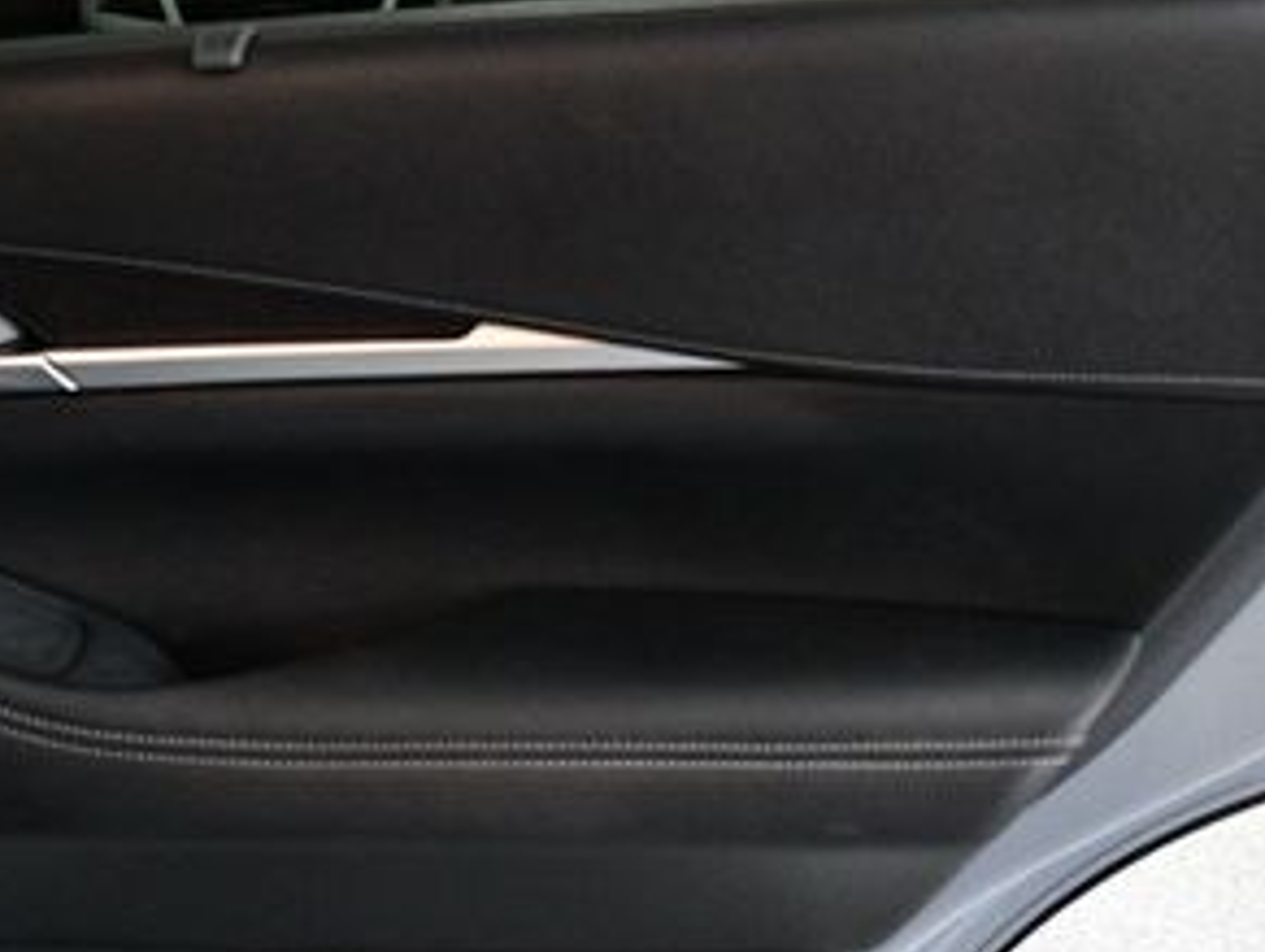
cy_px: 578
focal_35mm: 57
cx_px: 296
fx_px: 2086
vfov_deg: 25.7
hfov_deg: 33.0
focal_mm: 18
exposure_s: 1/125
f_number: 3.5
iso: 3200
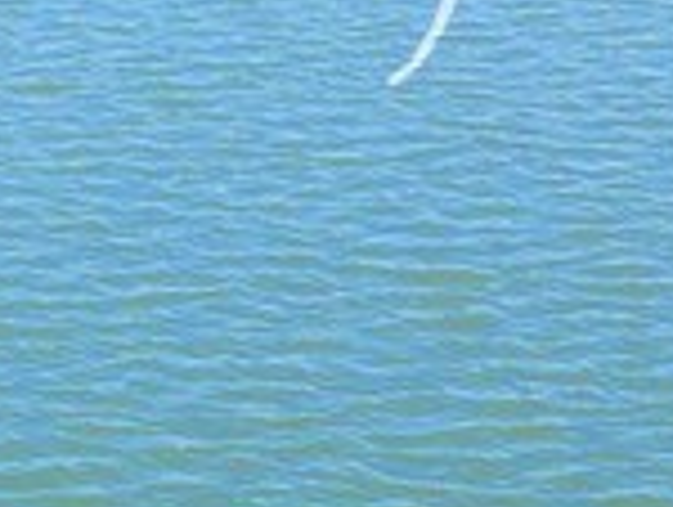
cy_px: -206
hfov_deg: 9.7
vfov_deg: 7.3
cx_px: -256
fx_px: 3895
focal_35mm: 200
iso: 200
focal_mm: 15
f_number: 4.5
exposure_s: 1/800
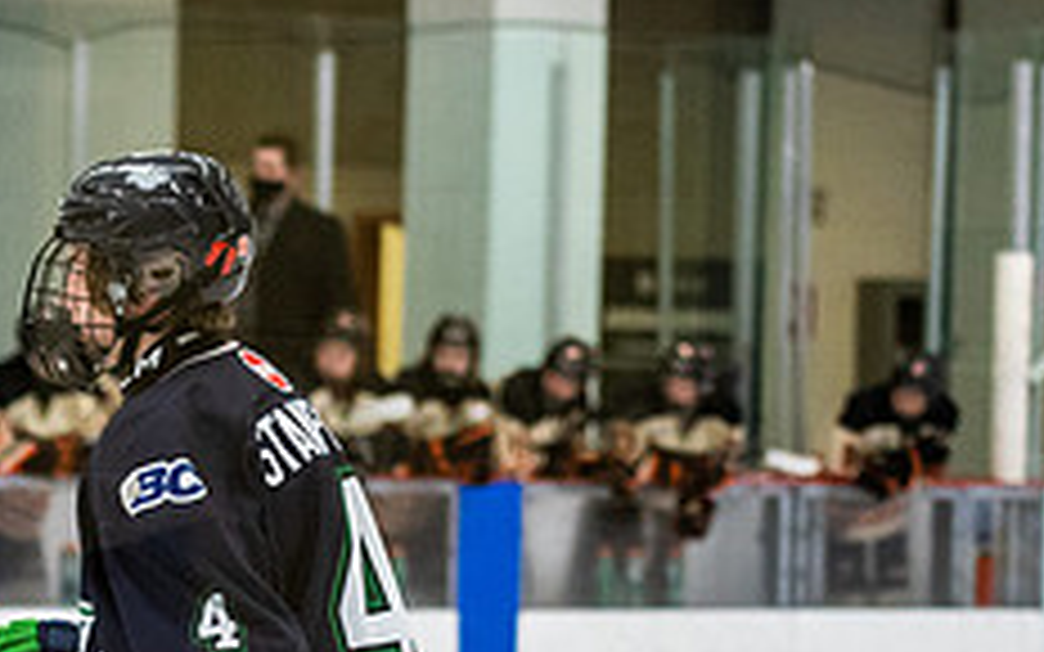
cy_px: 756
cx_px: 221
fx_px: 8450
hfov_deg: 7.1
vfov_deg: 4.4
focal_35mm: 297
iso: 1400
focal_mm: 70
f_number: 2.8
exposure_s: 1/640
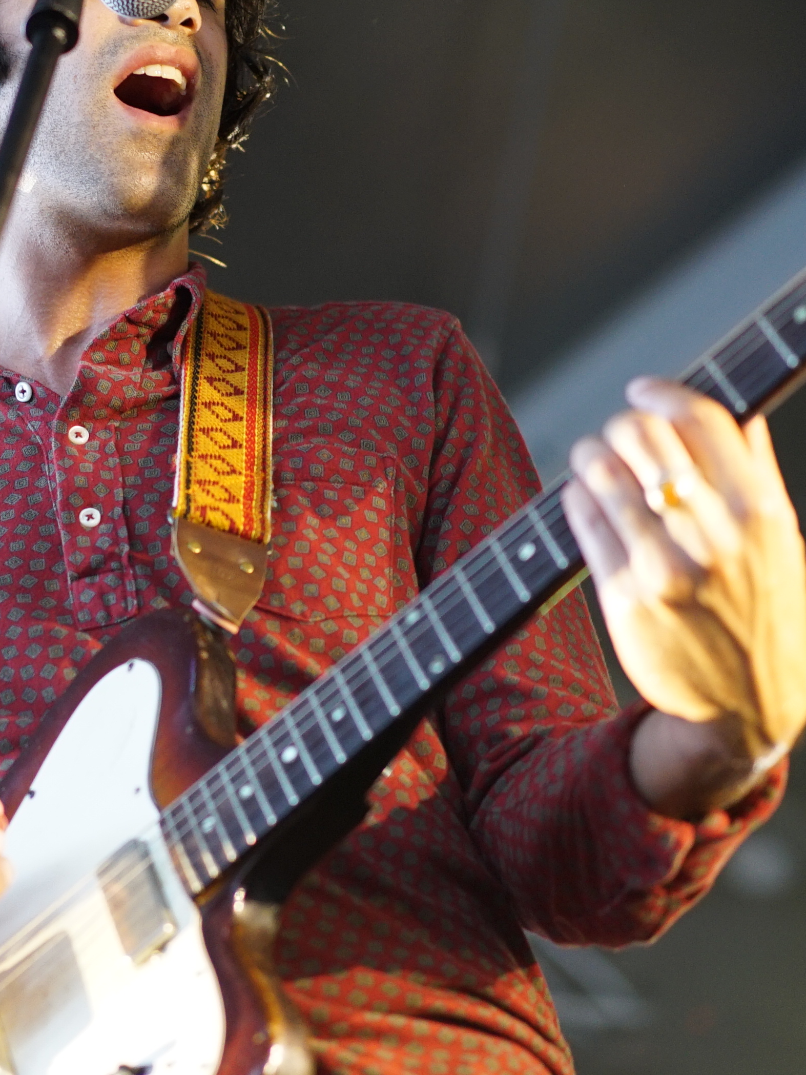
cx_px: 219
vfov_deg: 18.3
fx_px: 3322
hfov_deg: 13.8
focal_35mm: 107
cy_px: 369
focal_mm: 55
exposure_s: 1/160
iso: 2000
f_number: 2
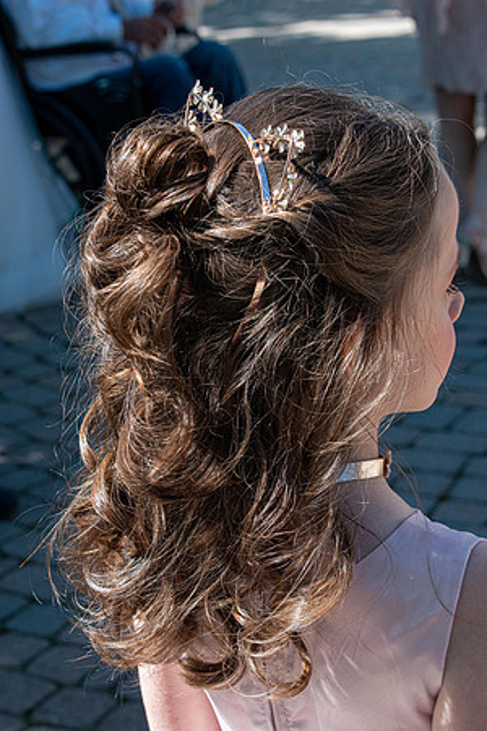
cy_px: 366
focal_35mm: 82
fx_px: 1674
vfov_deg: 24.6
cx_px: 244
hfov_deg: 16.6
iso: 250
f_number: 8
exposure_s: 1/250
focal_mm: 55
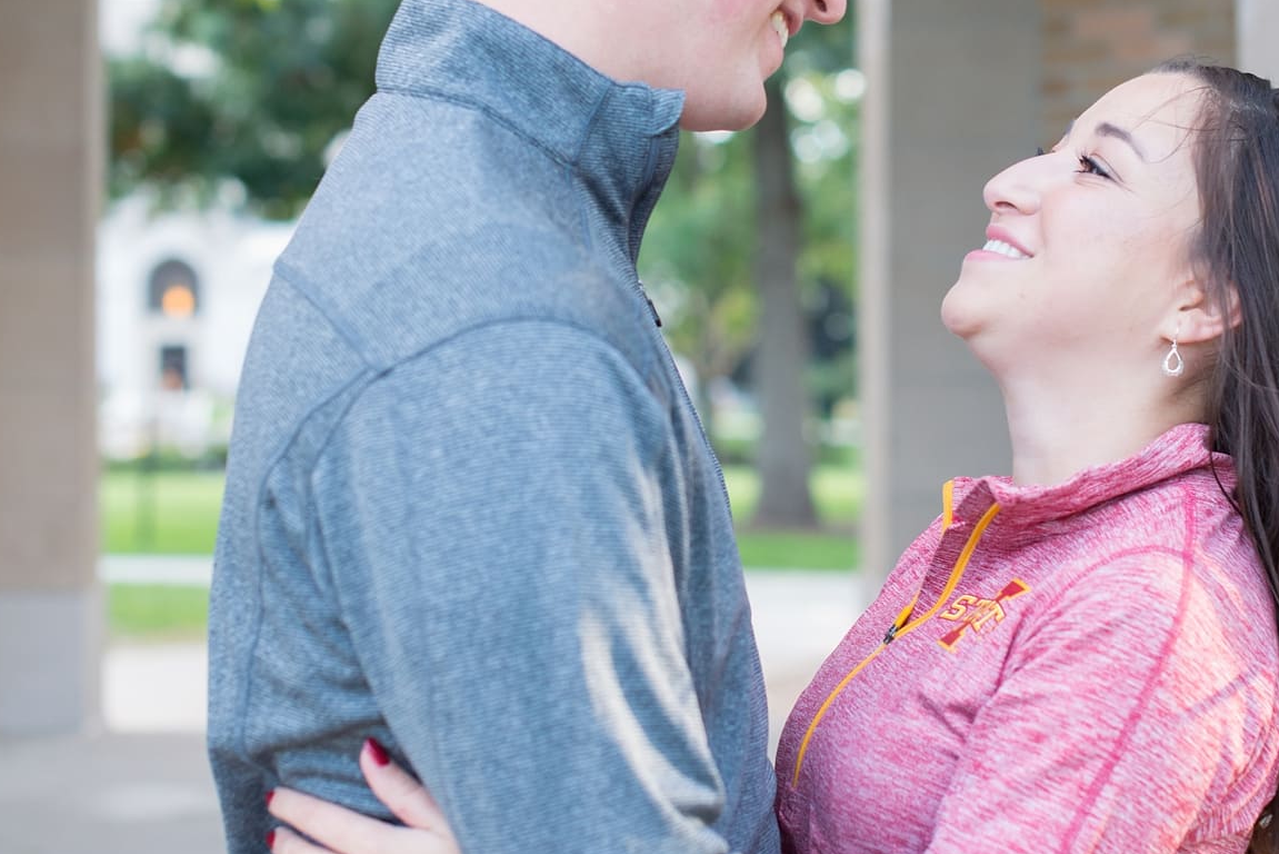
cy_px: 168
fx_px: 3163
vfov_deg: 15.3
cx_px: 786
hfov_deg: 22.8
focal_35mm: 89
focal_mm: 50
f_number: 3.2
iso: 1000
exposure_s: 1/400
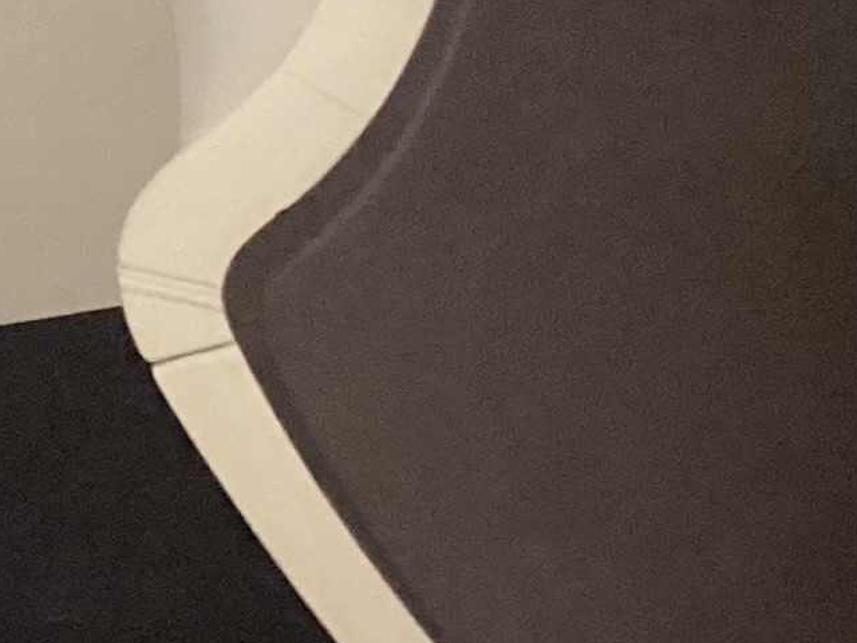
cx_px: -691
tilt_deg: -27.5
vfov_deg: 9.4
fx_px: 3912
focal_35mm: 158
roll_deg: +3.3
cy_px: 149
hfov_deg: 11.6
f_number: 2.4
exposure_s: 1/30
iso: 640
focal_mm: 3.3
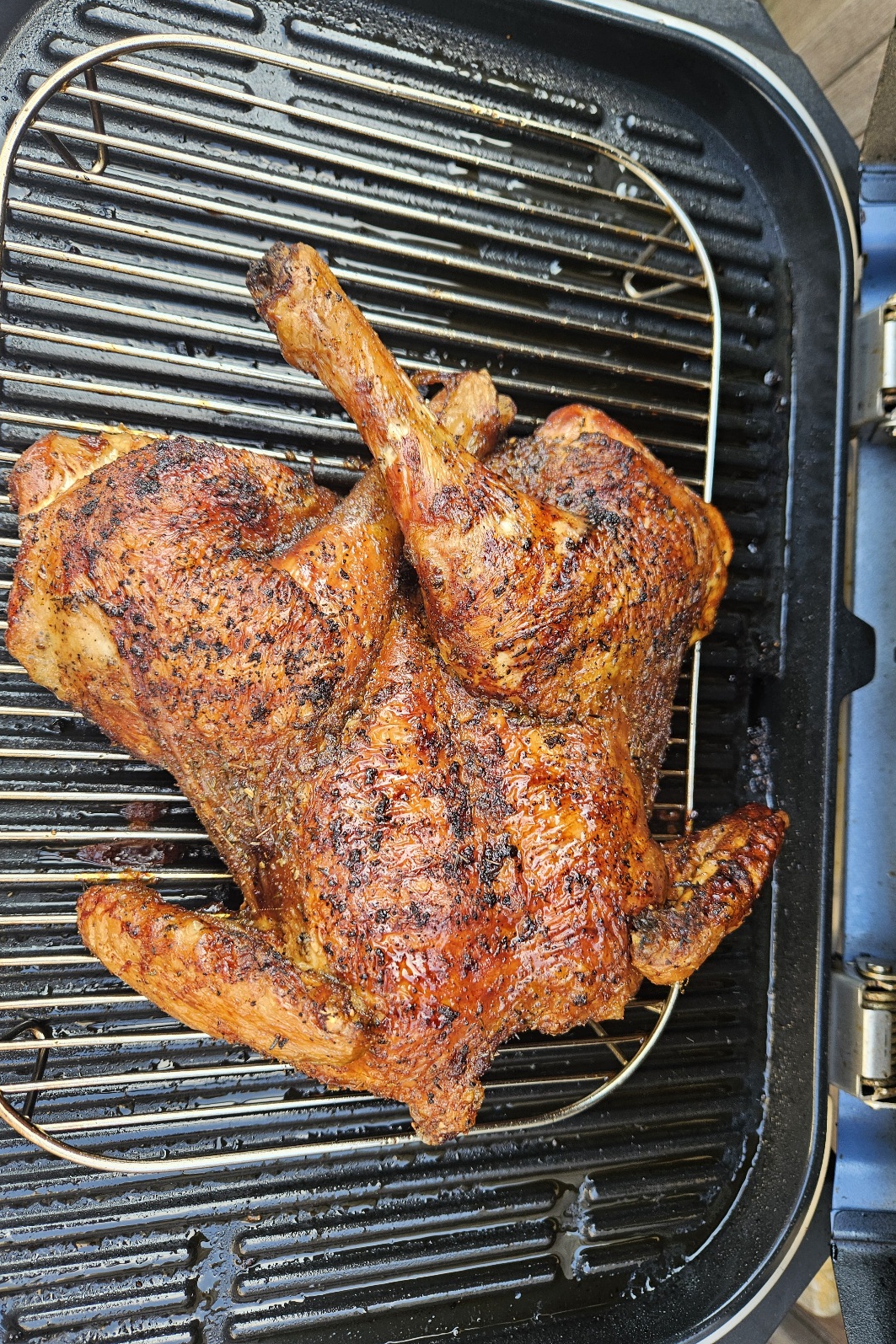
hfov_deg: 53.1
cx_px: 455
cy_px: 671
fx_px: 896
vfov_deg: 73.7
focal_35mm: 24
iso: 100
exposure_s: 1/182
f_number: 1.8
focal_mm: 5.4
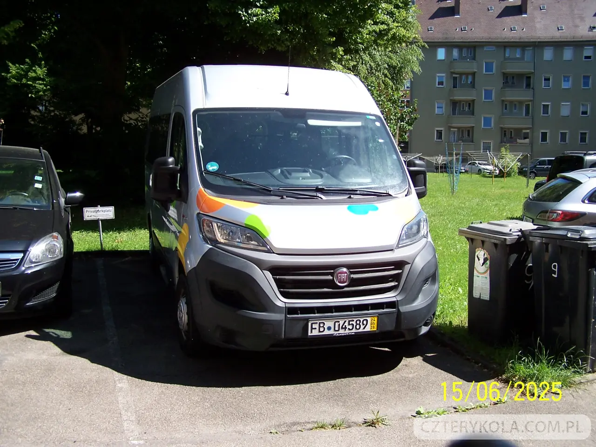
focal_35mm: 38
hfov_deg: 49.0
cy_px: 224
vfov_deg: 37.7
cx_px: 298
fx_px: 654
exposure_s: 1/500
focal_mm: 6.3
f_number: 2.8
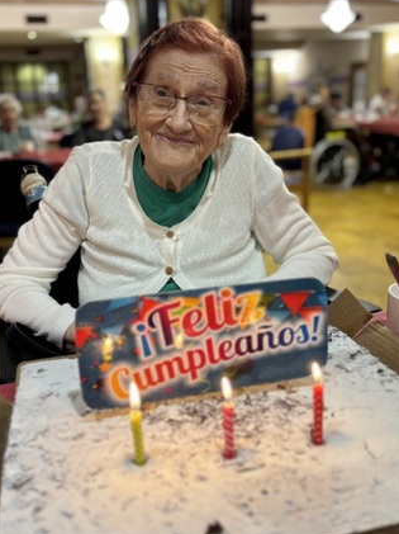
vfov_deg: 55.4
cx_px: 170
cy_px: 250
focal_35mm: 33
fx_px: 508
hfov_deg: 42.8
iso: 160
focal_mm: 5.96
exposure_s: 1/50
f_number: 1.6
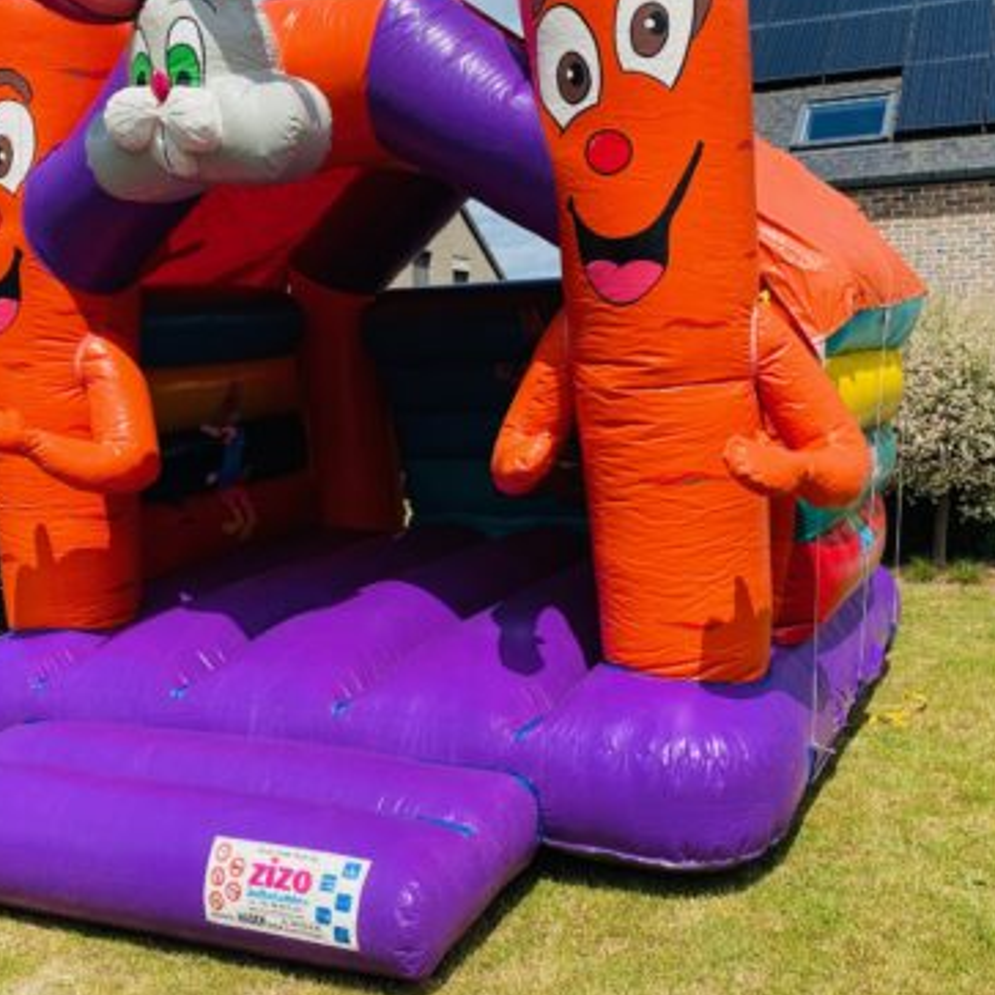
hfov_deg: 43.9
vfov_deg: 43.7
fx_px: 1236
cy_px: 406
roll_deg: +0.7
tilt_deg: -1.4
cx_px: 496
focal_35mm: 38
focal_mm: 4.25
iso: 32
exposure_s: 1/2688
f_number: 1.8
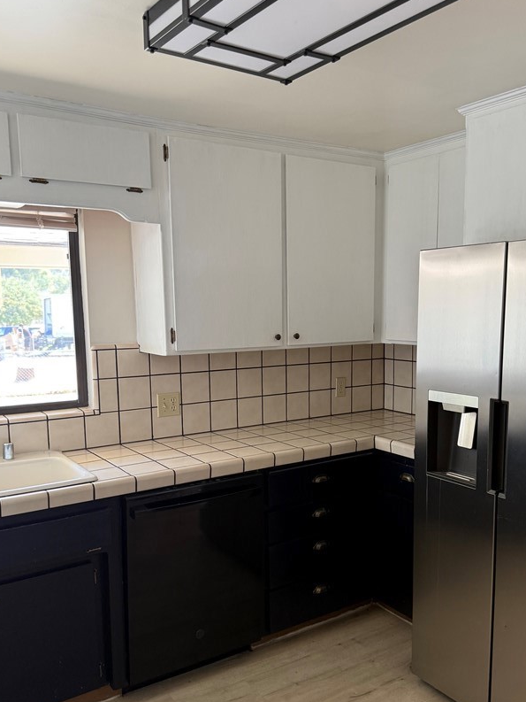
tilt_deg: -7.4
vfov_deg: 58.1
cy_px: 398
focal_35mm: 31
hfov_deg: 45.3
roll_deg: -2.1
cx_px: 299
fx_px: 628
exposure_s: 1/65
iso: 200
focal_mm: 6.76
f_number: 1.78
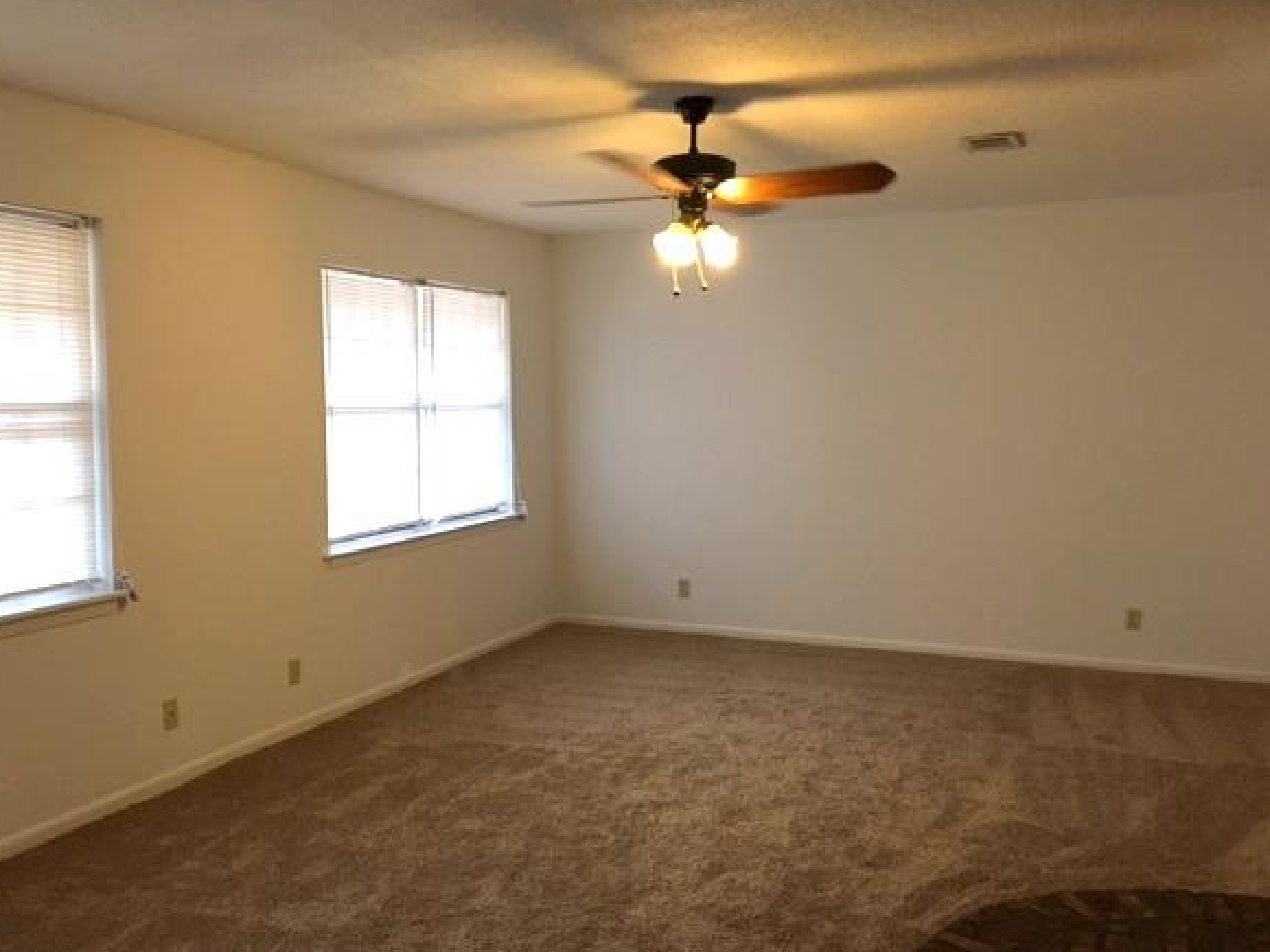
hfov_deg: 56.7
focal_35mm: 32
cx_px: 580
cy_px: 479
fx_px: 1174
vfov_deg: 44.2
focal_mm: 4.15
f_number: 2.2
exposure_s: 1/15
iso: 64
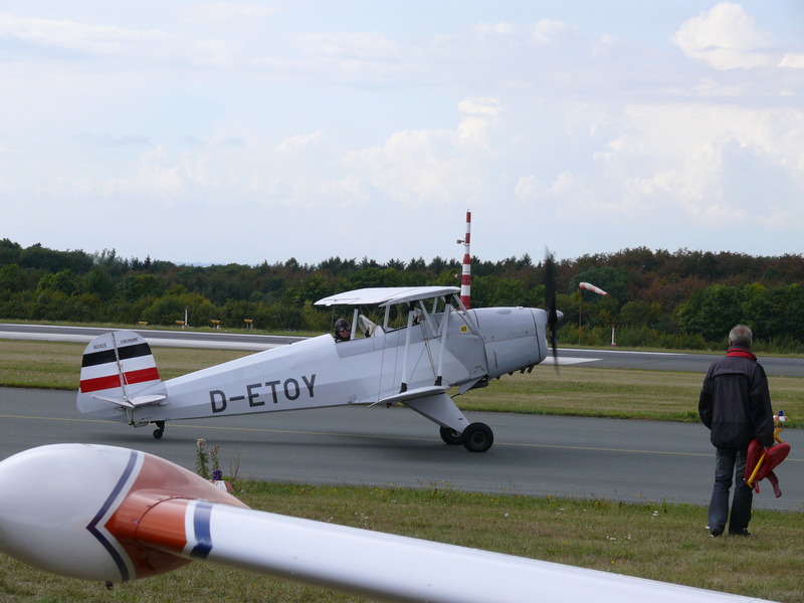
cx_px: 402
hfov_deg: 15.2
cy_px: 302
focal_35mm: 130
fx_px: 3019
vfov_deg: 11.4
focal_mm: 27.6
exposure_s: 1/400
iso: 100
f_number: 5.6
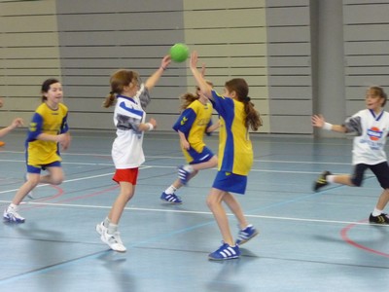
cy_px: 146
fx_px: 1259
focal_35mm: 112
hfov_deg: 17.6
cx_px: 194
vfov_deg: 13.2
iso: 800
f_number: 4.7
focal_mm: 19.1
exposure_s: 1/100
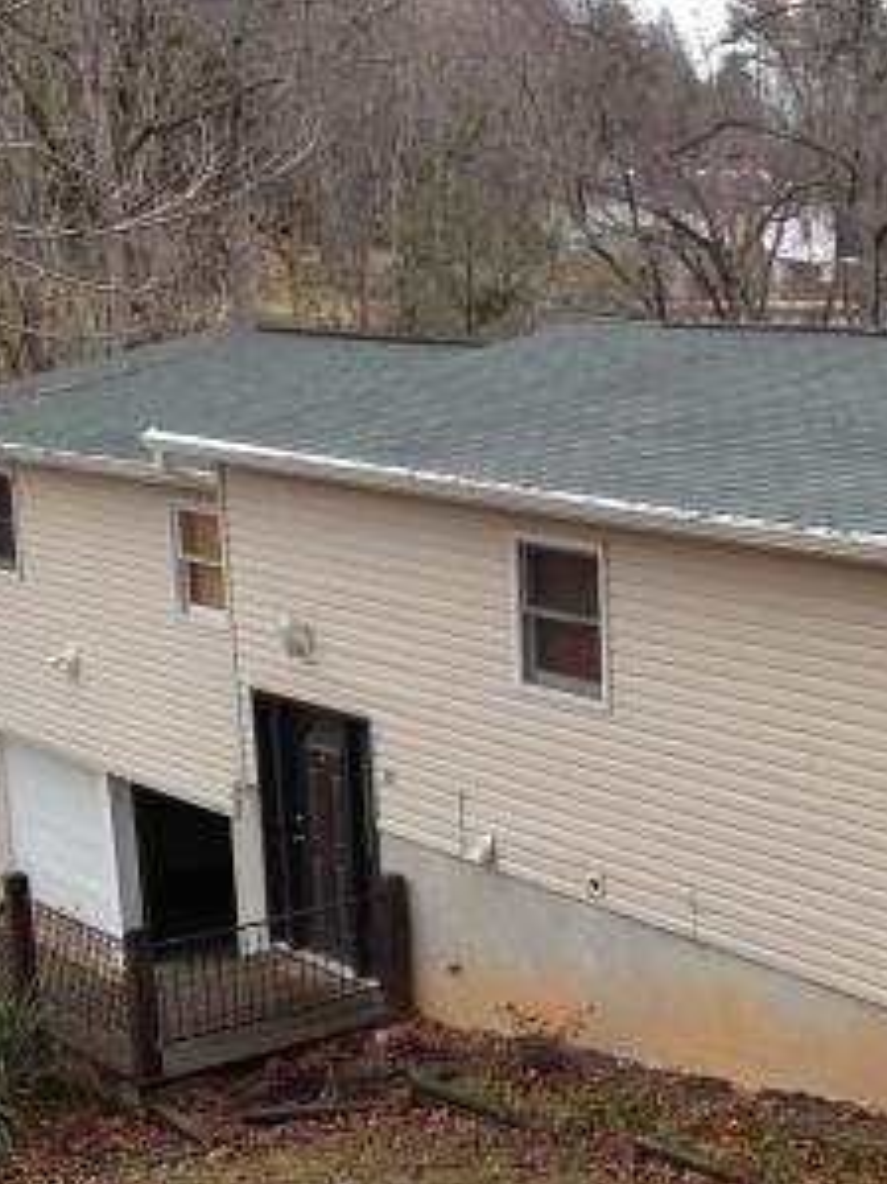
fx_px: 2325
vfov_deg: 28.4
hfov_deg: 20.7
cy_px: 788
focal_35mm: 68
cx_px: 935
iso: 50
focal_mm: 4.28
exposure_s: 1/381
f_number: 2.4
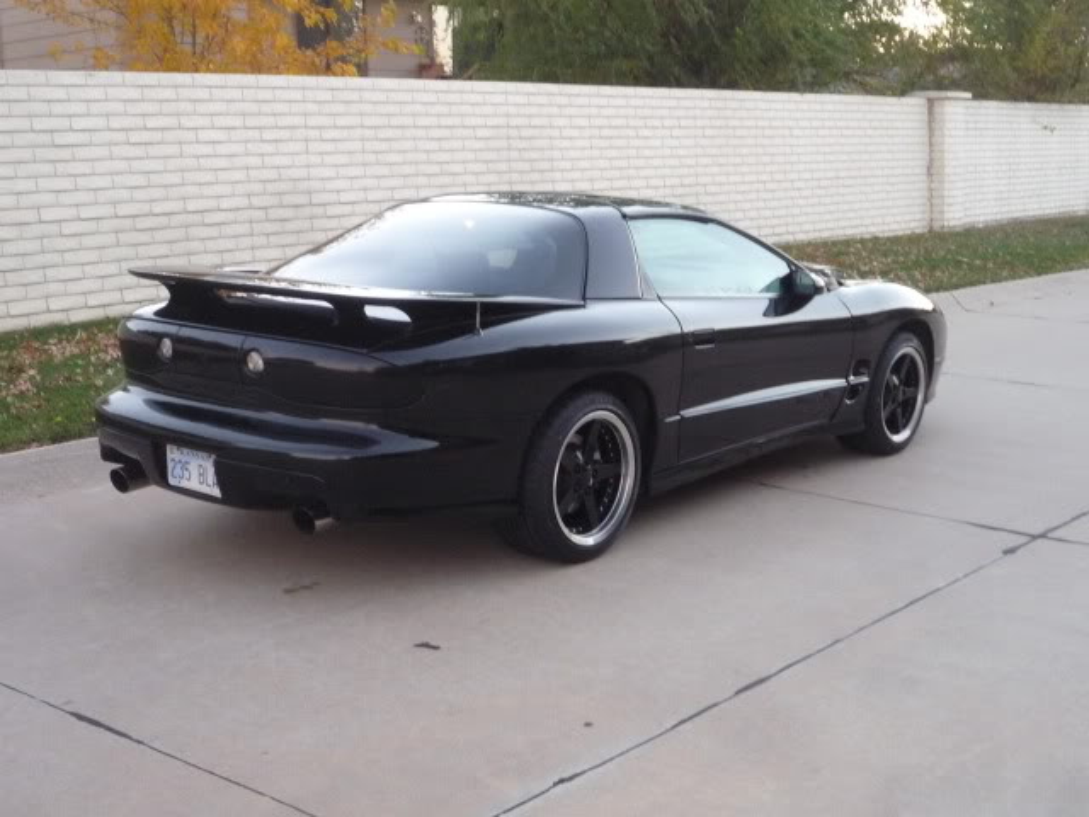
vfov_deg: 30.9
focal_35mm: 47
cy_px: 408
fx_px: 1479
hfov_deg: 40.4
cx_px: 544
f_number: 4.3
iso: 400
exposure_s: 1/15
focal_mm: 7
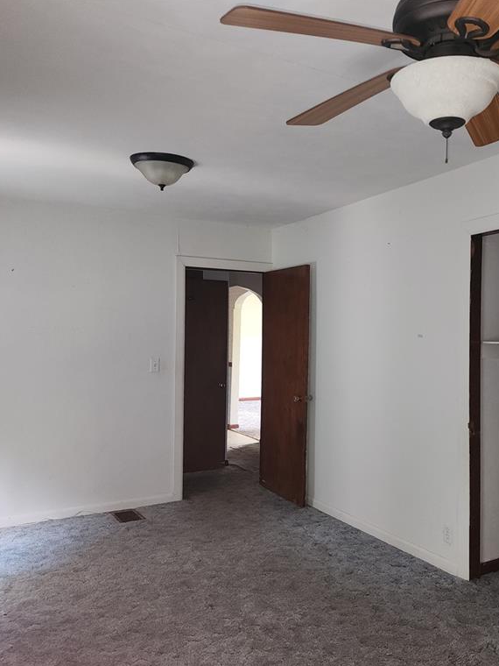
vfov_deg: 58.4
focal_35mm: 31
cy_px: 333
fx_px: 596
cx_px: 329
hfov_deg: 44.8
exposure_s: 1/24
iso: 100
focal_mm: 6.4
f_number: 1.8
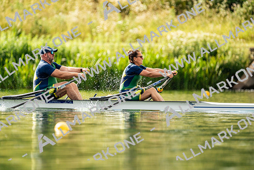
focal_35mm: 600
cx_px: 127
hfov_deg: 3.4
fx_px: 4234
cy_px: 85
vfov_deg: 2.3
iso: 640
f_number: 6.3
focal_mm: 600
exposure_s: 1/2000
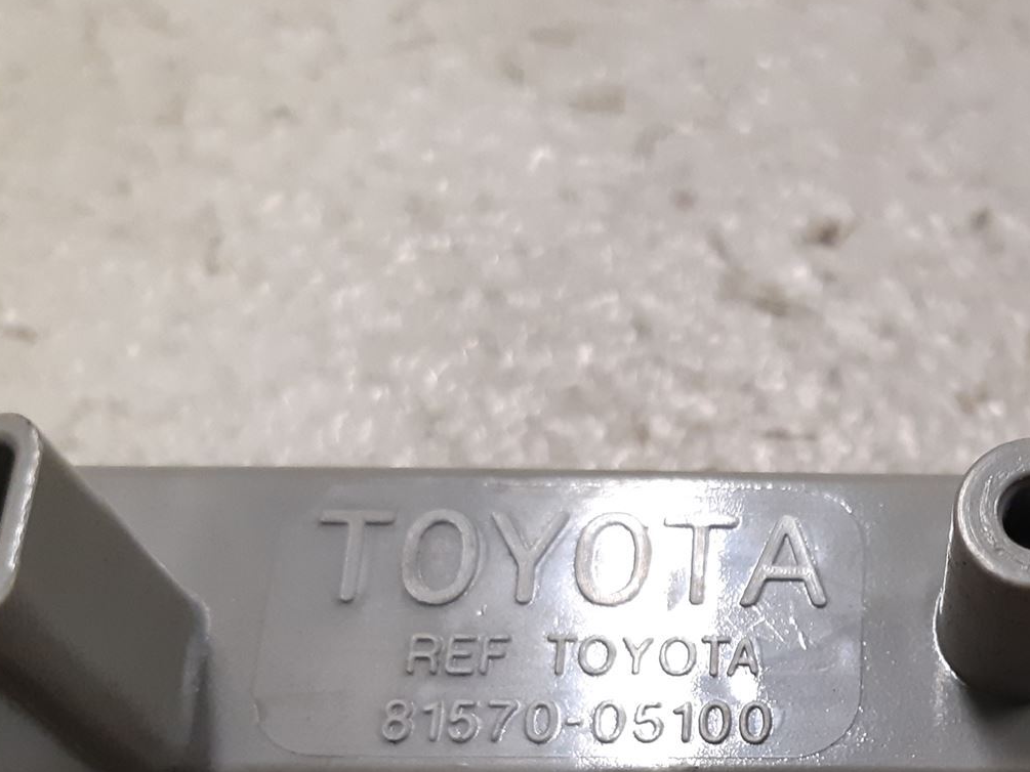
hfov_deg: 34.2
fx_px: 1577
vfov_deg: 26.8
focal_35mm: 53
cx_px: 921
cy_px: 659
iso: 200
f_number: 1.7
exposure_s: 1/50
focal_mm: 3.93
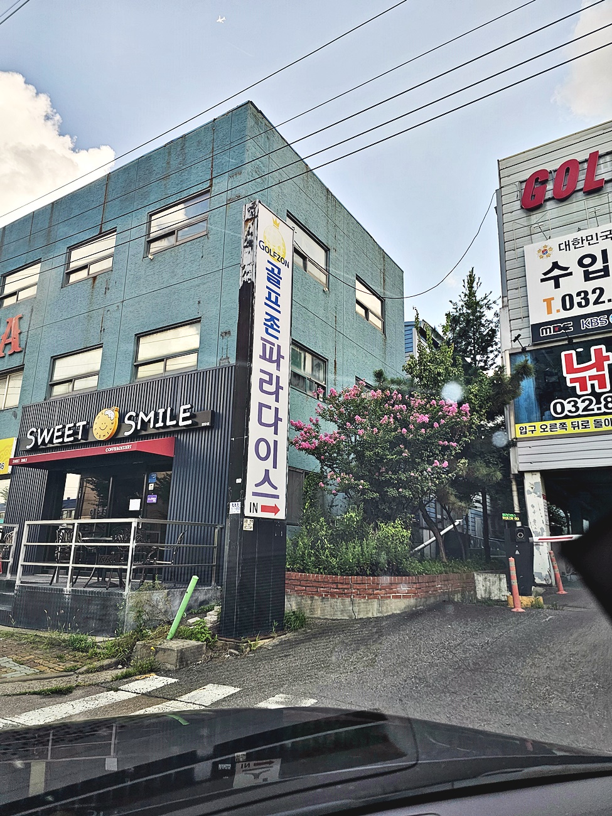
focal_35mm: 23
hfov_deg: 58.9
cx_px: 306
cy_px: 408
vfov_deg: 73.9
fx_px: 542
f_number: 1.7
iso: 32
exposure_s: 1/180
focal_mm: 6.3
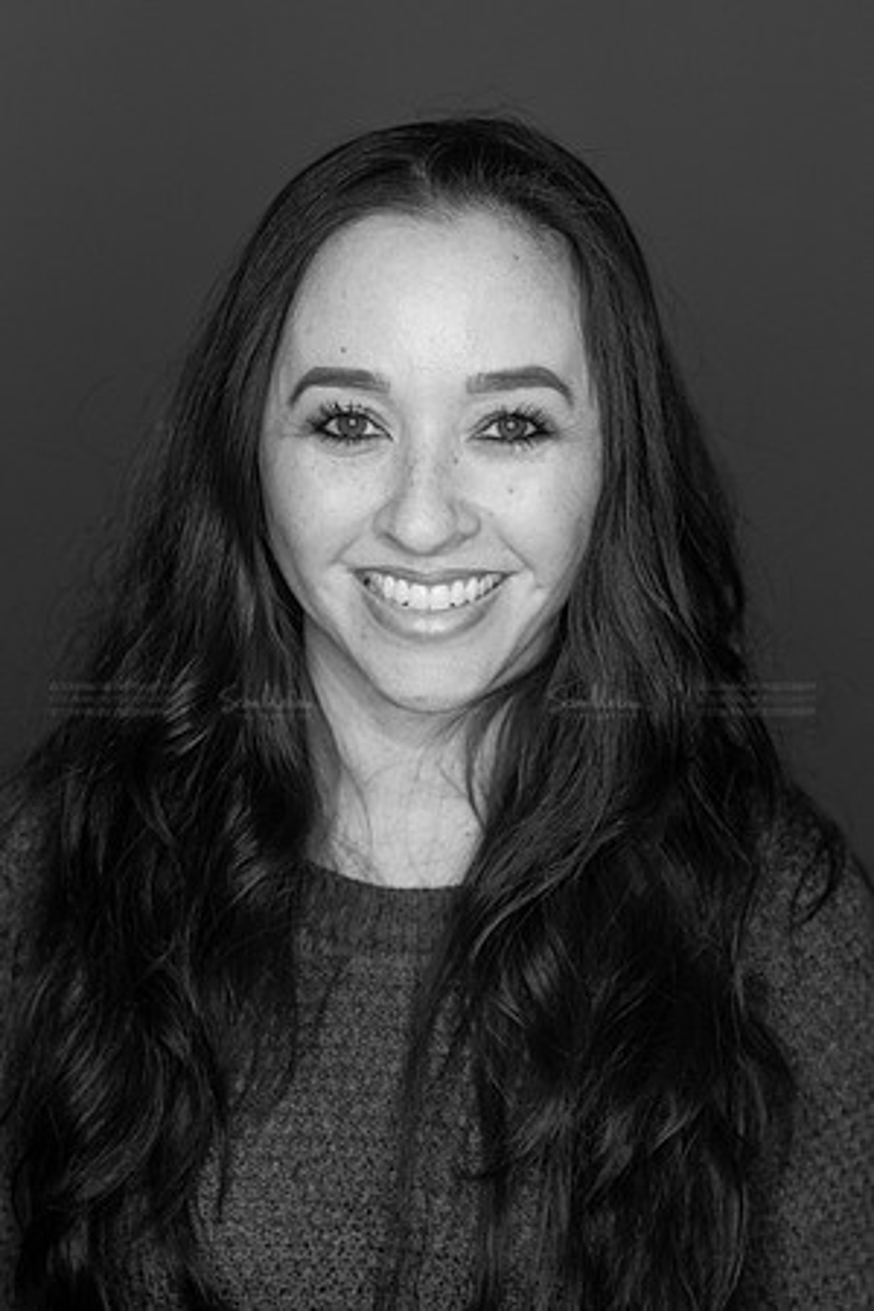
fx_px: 3095
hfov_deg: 16.1
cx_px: 437
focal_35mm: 85
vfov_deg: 23.9
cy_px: 656
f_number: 3.5
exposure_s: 1/250
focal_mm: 85
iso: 2000
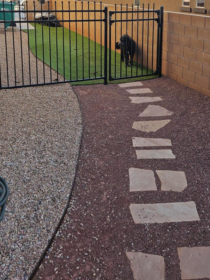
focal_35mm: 40
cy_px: 50
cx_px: 141
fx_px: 323
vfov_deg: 44.2
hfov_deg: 35.6
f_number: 1.8
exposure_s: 1/325
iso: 25
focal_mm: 5.4
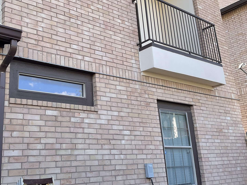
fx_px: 300
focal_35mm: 42
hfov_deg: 44.4
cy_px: 77
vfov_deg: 34.3
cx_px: 90
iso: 16
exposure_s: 1/478
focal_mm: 3
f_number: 1.8
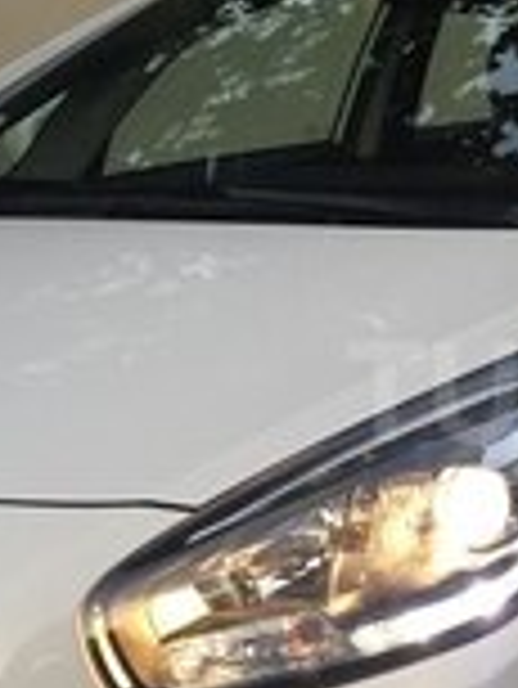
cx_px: 694
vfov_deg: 20.8
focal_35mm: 94
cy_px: 391
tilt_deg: -8.7
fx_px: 1873
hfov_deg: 15.0
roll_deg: +0.6
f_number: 2.2
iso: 64
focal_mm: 4.15
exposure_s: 1/33
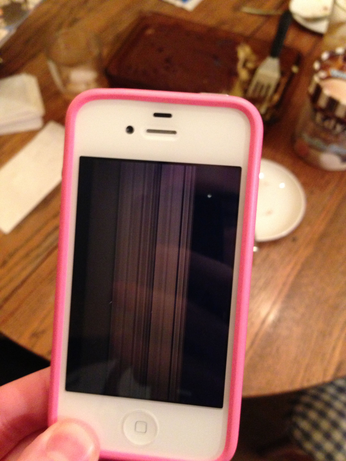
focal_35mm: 33
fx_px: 440
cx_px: 173
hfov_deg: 42.9
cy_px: 230
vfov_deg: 55.4
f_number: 2.4
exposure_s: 1/15
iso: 500
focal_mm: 4.13
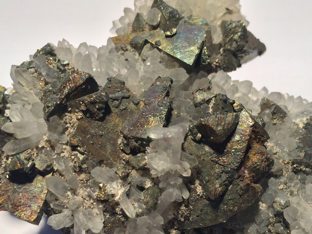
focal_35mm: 50
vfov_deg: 29.1
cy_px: 138
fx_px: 451
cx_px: 157
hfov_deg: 38.2
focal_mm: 4.15
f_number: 2.2
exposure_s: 1/120
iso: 40
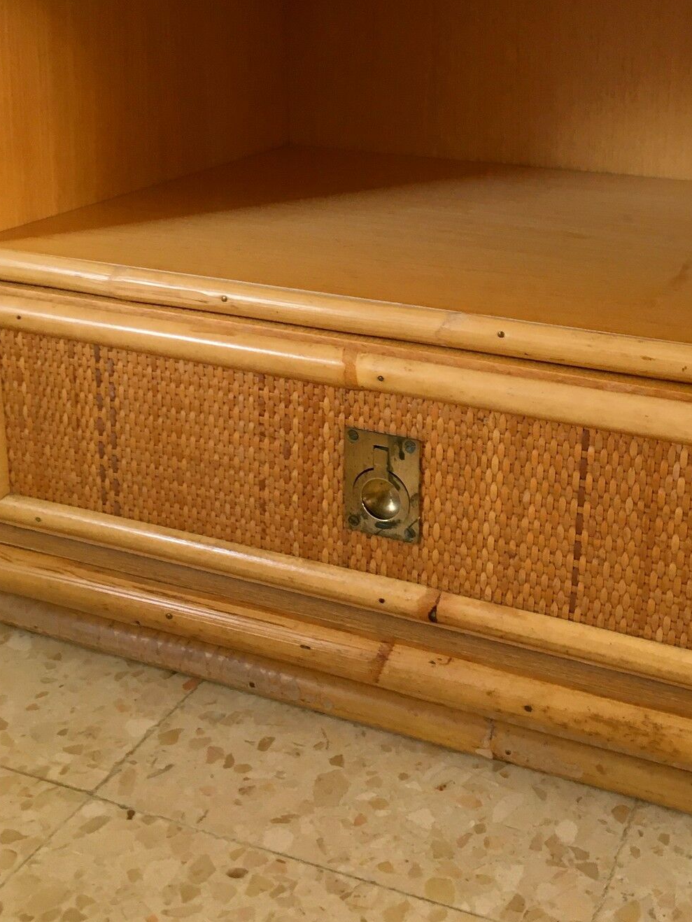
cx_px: 471
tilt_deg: -16.8
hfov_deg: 32.6
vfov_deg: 42.0
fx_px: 1172
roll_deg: -0.8
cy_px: 263
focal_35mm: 44
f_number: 2.2
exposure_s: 1/33
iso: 80
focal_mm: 4.15
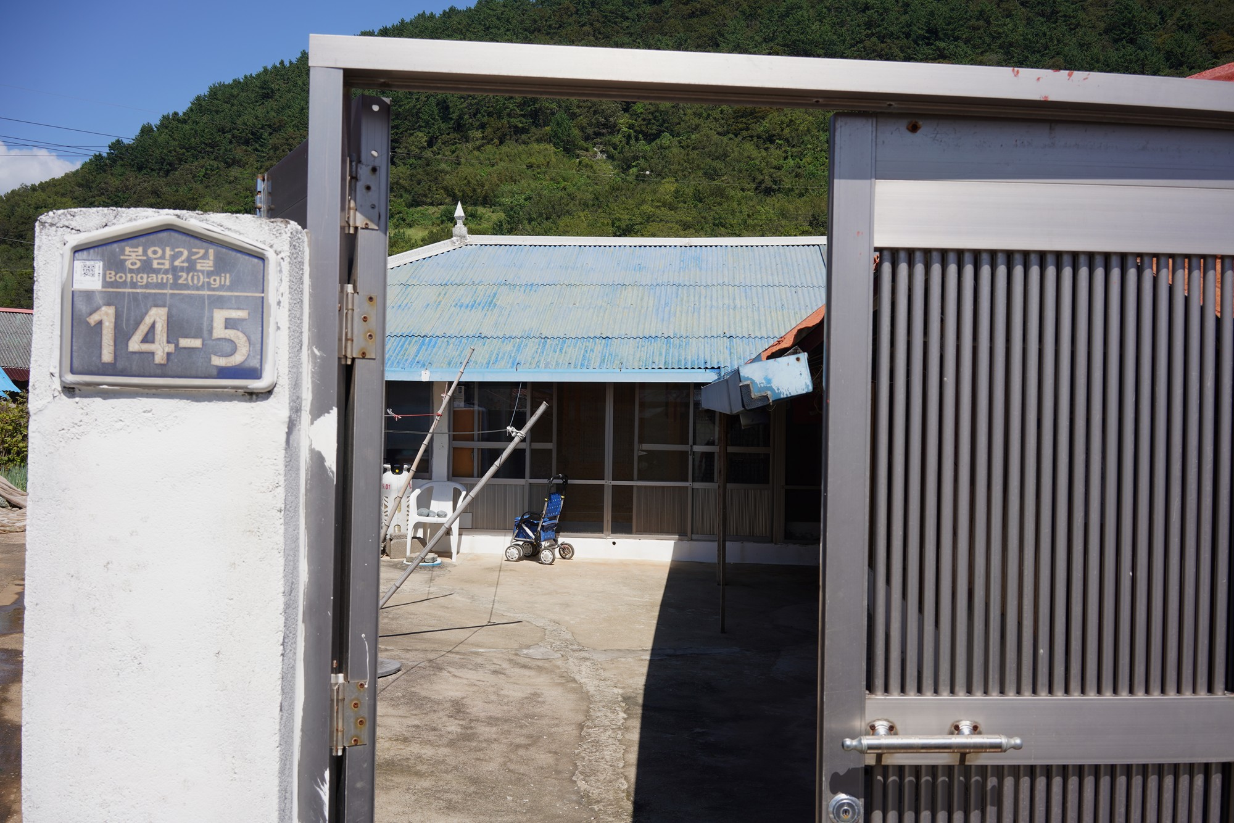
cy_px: 412
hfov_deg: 54.4
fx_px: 1200
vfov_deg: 37.9
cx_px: 617
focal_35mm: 35
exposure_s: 1/125
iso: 100
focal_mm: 35
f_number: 11
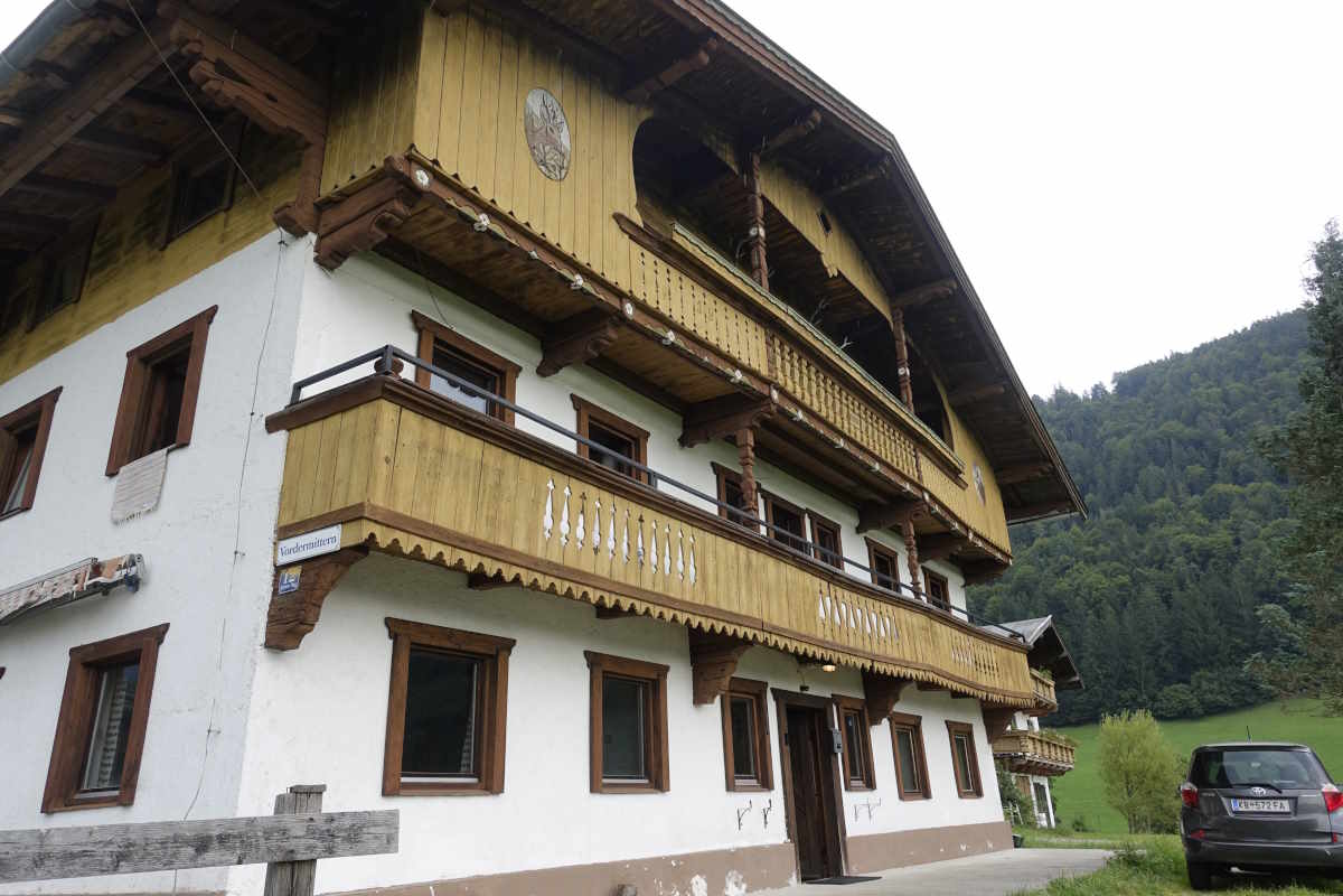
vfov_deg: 53.1
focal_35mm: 24
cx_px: 672
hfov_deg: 73.7
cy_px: 448
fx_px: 895
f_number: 4
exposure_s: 1/200
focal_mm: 8.8
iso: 125
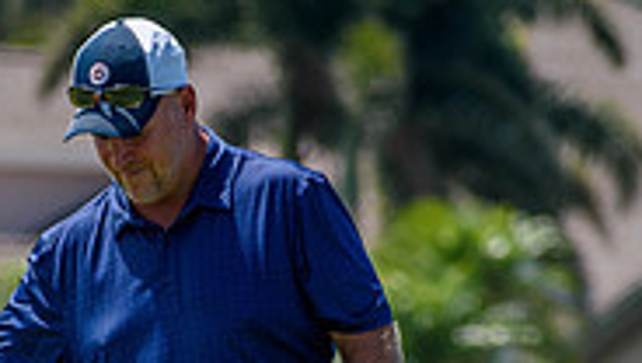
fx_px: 20230
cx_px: 154
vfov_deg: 1.0
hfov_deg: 1.8
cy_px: 592
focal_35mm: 1187
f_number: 6
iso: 400
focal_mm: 240
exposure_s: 1/1600
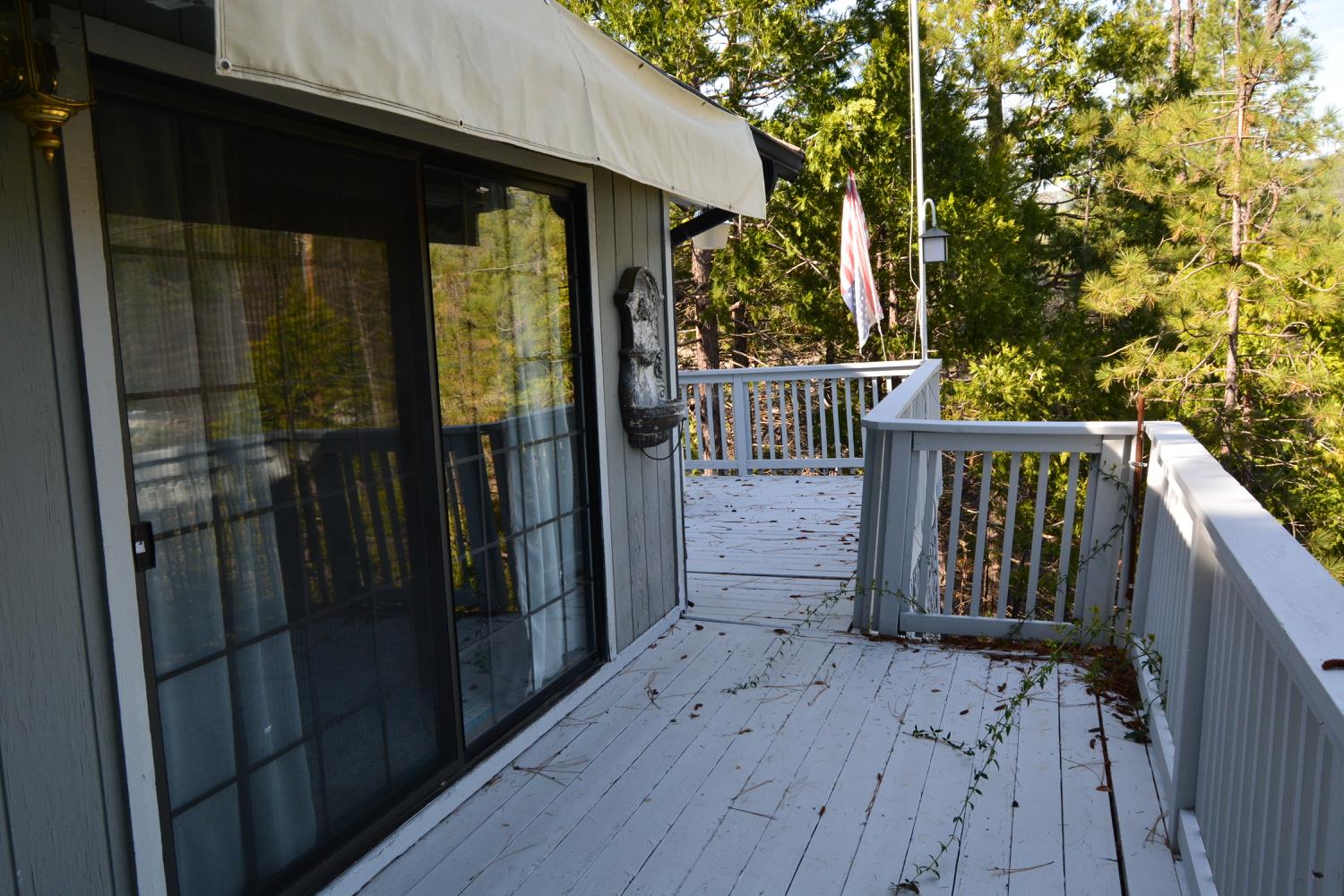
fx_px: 1008
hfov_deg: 67.4
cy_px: 448
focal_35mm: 27
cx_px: 672
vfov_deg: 47.9
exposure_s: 1/160
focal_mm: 18
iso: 400
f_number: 9
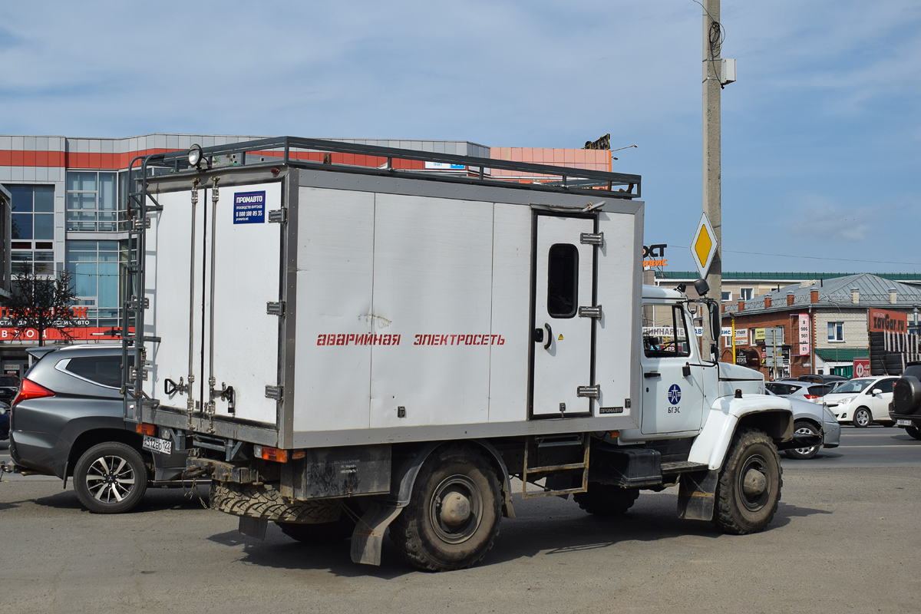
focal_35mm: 46
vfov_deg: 28.9
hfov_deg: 42.3
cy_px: 307
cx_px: 460
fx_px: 1190
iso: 100
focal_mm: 31
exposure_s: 1/800
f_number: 6.3
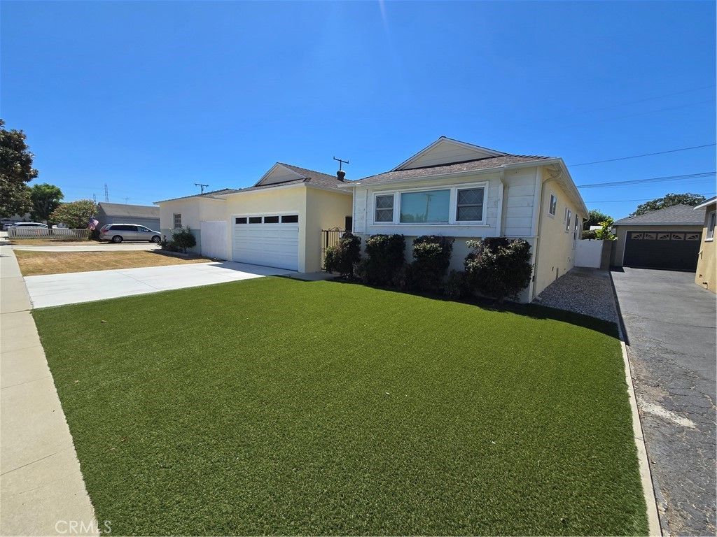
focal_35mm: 13
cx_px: 358
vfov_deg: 89.9
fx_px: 269
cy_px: 268
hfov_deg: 106.2
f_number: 2.2
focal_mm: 2.2
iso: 50
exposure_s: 1/2371
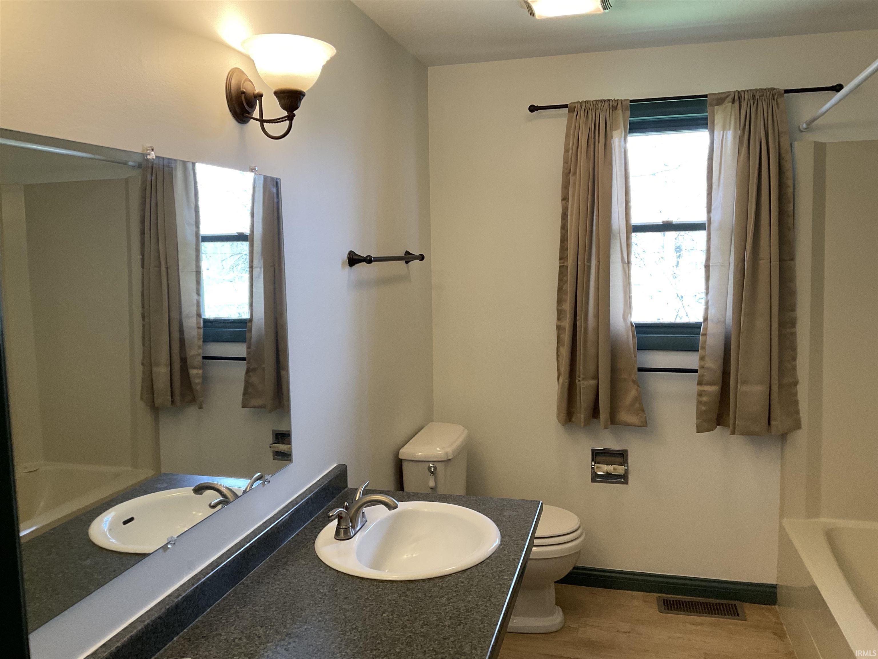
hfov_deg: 61.7
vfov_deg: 48.2
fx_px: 736
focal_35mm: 29
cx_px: 439
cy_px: 330
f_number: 1.8
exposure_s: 1/60
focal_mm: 3
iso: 64
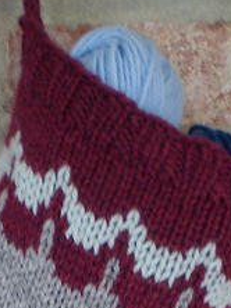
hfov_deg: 14.2
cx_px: 71
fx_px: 927
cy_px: 440
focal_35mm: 104
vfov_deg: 17.3
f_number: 3.1
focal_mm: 6.3
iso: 125
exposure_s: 1/4
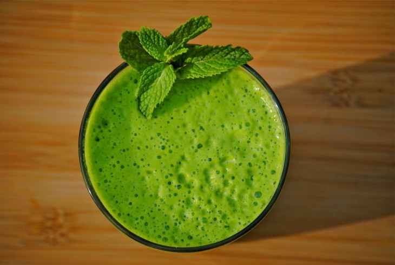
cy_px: 132
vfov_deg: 7.1
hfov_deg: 10.5
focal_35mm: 195
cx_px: 198
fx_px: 2143
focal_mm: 130
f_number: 5
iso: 100
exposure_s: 1/200
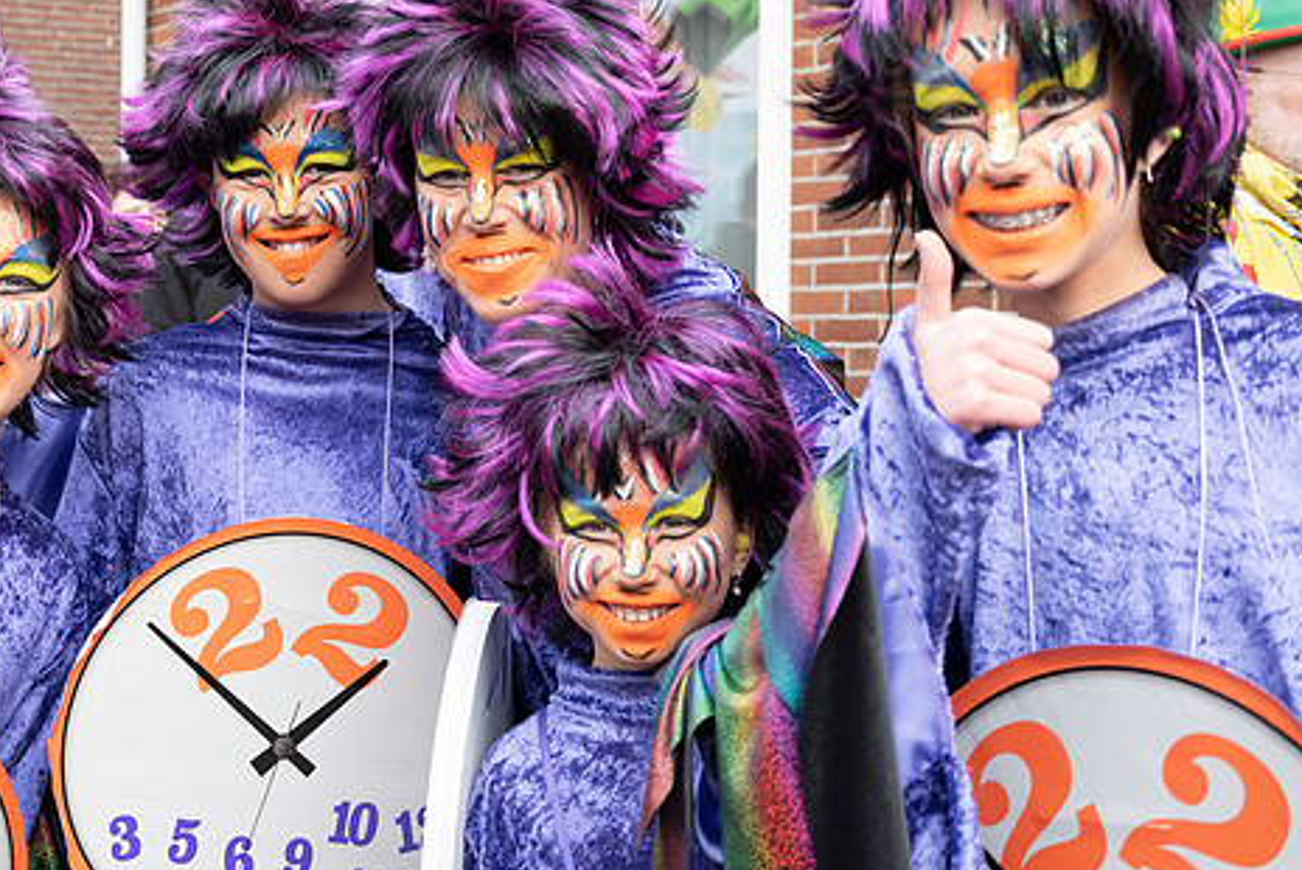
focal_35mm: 60
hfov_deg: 33.4
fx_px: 2171
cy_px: 338
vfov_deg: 22.6
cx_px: 598
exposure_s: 1/500
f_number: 4
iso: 400
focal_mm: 32
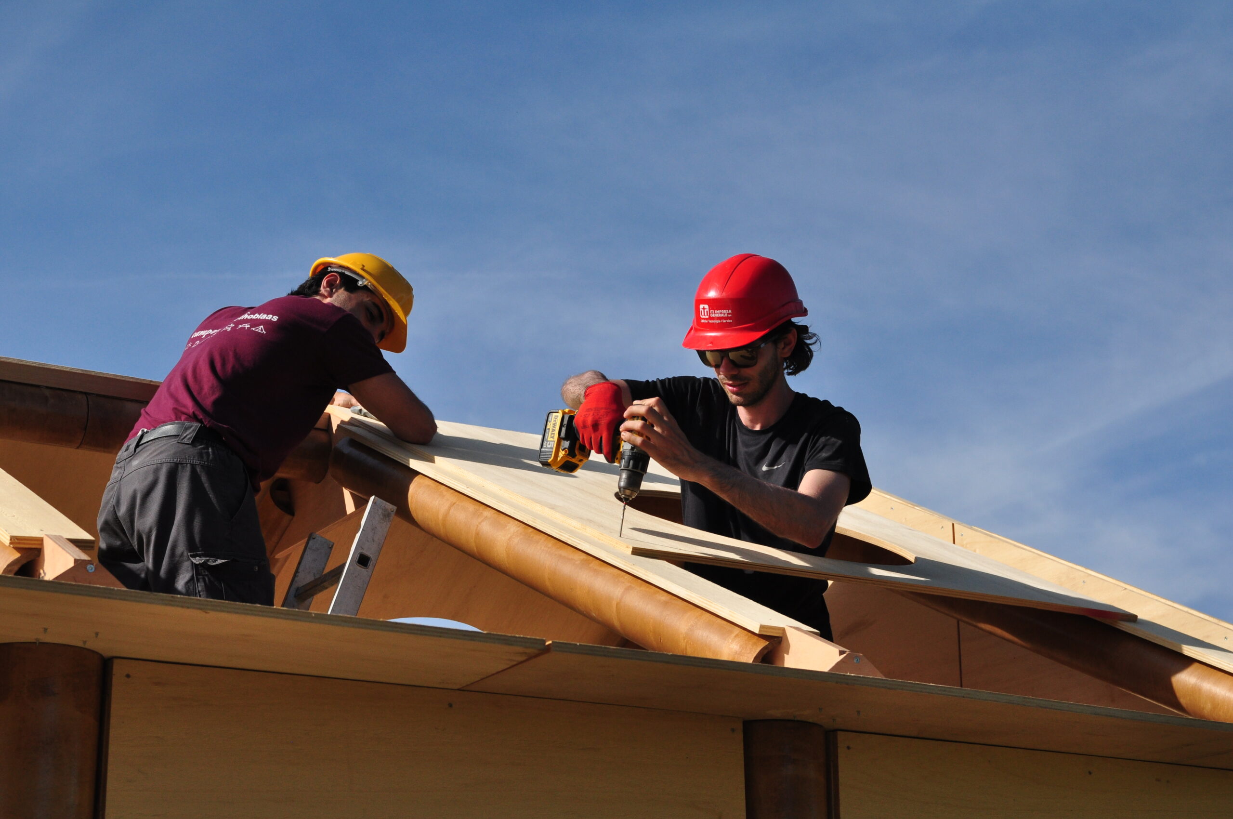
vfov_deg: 18.1
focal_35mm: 75
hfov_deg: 27.0
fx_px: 2565
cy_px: 410
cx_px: 616
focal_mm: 50
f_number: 5.6
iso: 400
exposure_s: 1/4000
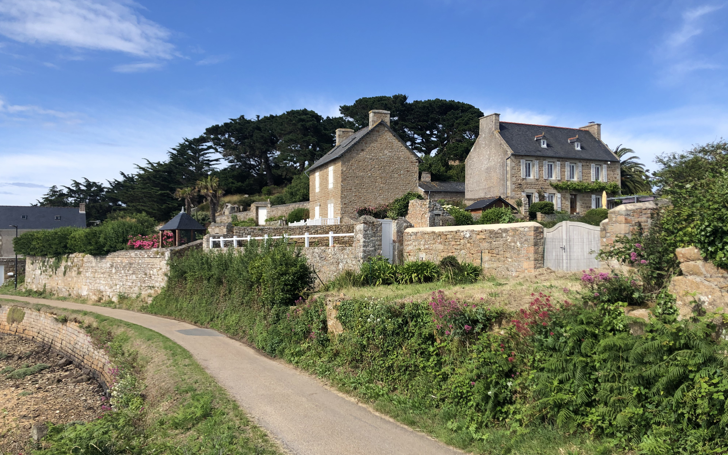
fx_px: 595
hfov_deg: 62.9
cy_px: 233
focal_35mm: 30
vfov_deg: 41.8
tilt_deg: +1.0
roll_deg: +0.7
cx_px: 365
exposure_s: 1/1621
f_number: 1.8
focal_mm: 4
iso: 20
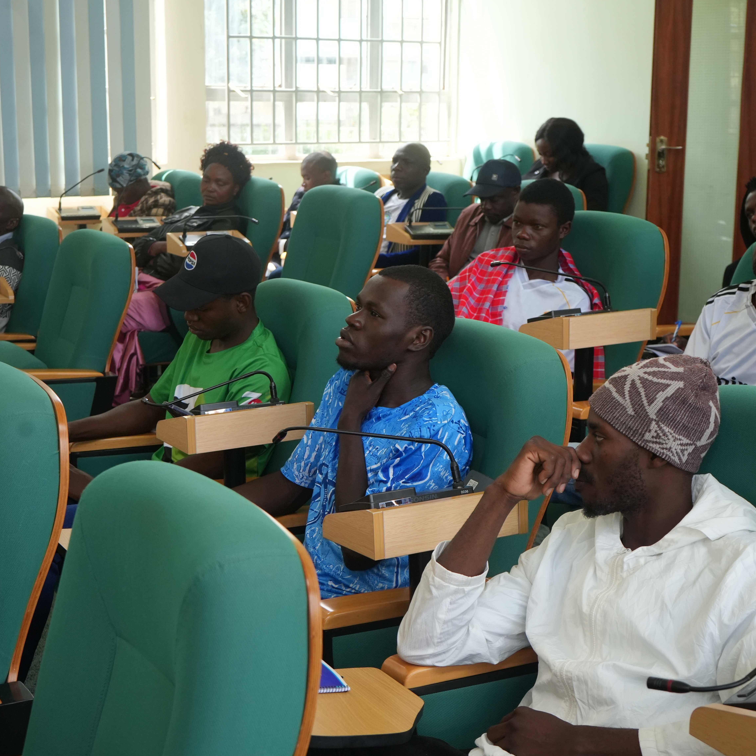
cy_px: 379
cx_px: 390
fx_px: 1285
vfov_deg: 32.8
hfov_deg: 32.8
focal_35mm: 52
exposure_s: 1/640
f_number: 5.6
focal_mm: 40
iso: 2000
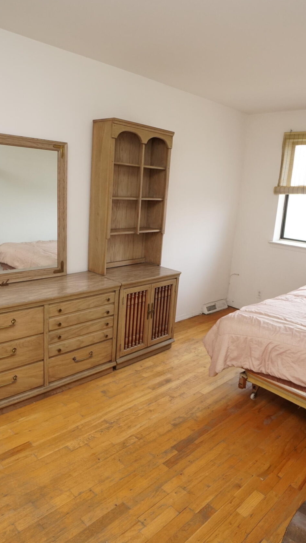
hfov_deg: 47.7
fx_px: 346
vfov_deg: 76.3
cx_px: 142
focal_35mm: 24
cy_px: 271
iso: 800
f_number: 4
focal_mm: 10
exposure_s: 1/160
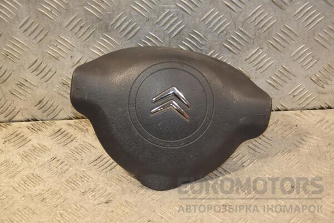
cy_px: 112
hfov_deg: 27.0
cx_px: 167
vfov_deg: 18.2
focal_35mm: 75
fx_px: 696
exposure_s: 1/160
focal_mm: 50
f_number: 5
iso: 800
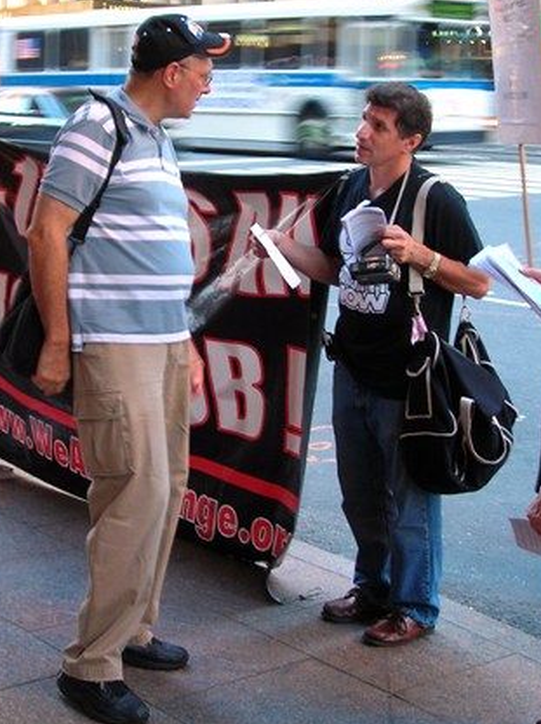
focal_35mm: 61
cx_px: 212
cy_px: 307
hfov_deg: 23.9
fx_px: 1274
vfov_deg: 31.7
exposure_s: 1/6.2
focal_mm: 6.3
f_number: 3.2
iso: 50
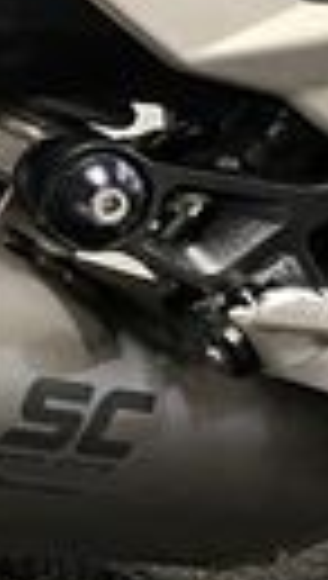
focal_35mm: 140
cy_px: 72
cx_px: -962
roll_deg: -0.6
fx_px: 2155
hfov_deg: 6.9
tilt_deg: -14.3
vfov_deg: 15.2
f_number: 1.6
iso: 200
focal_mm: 5.1
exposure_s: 1/50
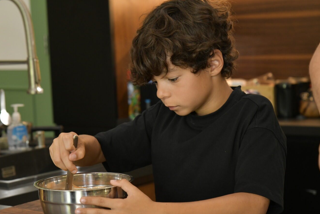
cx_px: 158
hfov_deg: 19.5
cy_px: 116
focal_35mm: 105
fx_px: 933
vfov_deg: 13.0
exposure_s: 1/100
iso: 2000
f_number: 5.6
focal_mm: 92
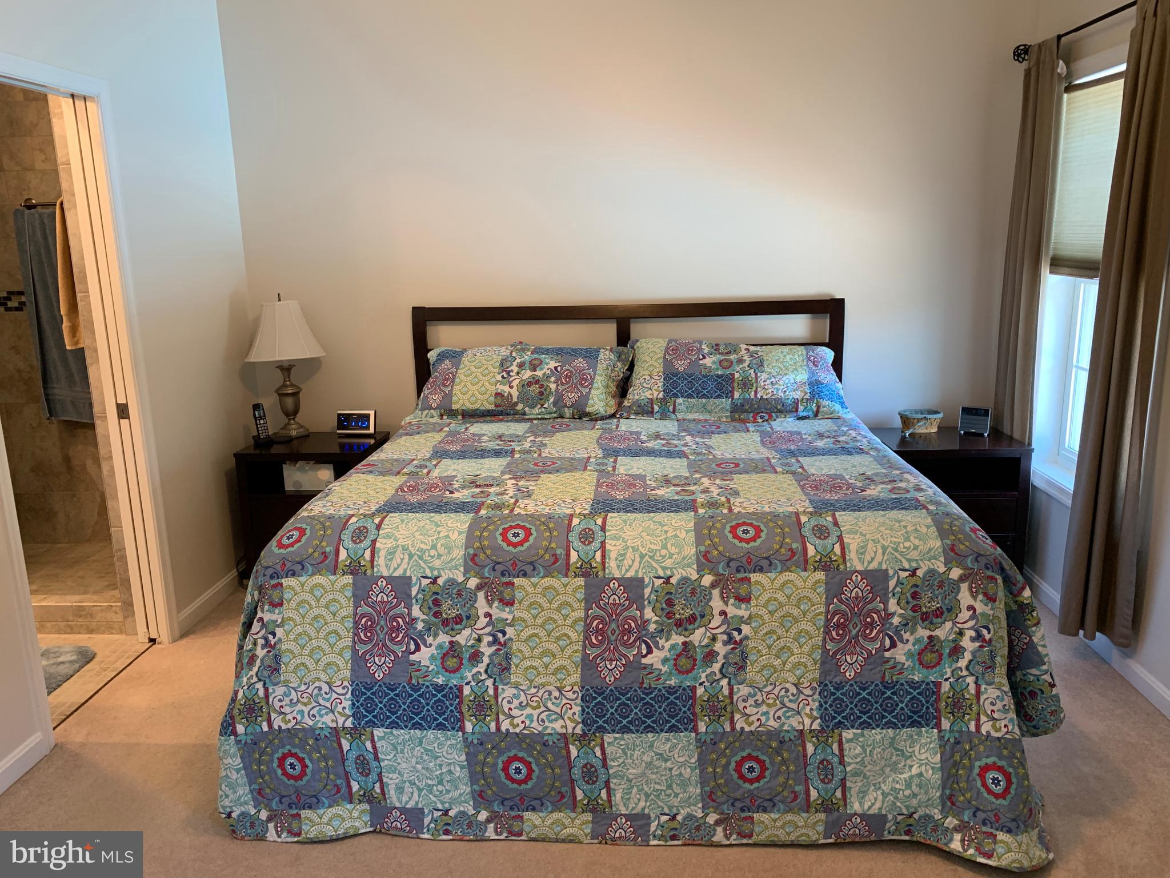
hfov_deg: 67.3
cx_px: 585
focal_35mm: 26
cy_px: 439
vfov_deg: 53.1
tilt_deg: -12.9
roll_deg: +1.4
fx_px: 879
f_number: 1.8
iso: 160
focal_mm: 4.25
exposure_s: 1/60
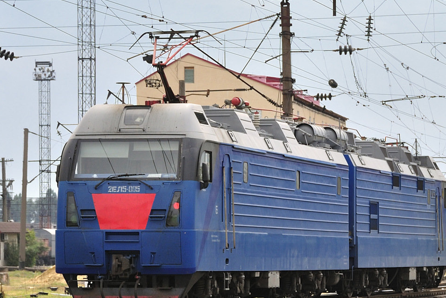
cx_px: 312
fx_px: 2319
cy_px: 142
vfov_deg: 7.4
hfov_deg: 11.0
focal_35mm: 187
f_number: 5.6
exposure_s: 1/320
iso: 200
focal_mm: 62
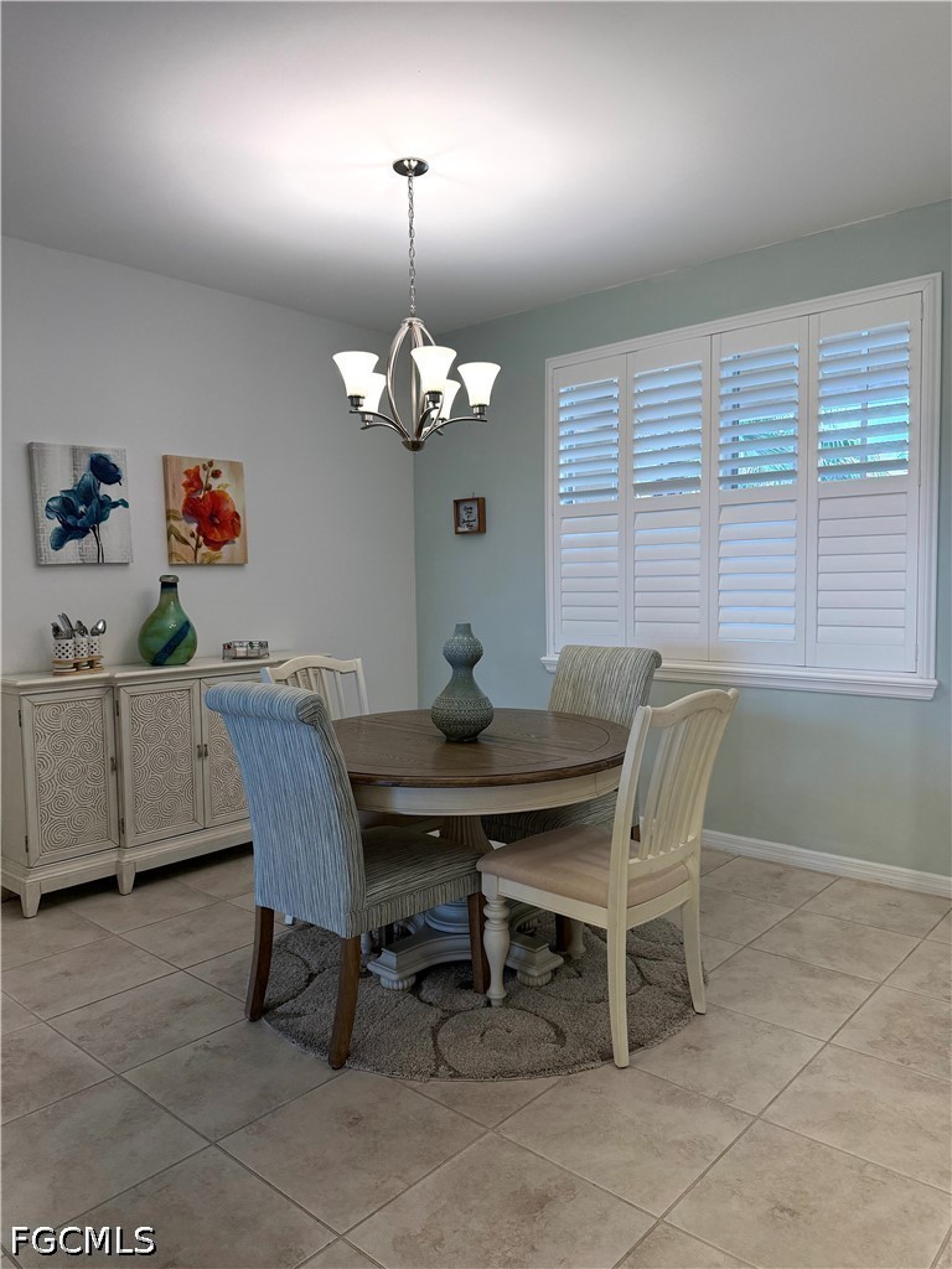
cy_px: 634
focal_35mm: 24
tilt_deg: -2.6
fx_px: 880
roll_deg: +0.6
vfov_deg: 71.6
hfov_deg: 56.8
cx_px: 476
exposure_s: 1/232
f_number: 1.78
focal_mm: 6.76
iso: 160
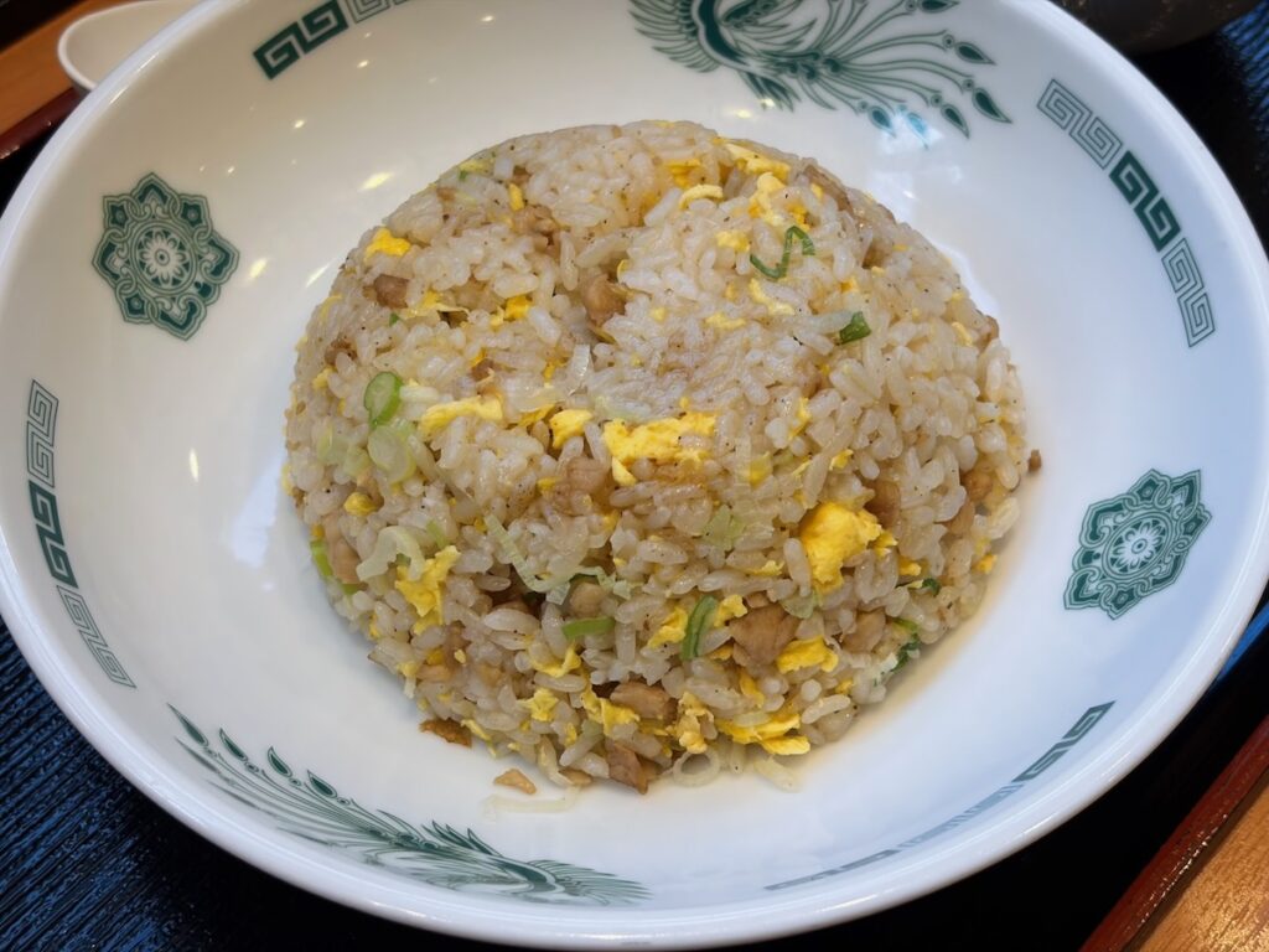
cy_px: 476
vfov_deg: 28.0
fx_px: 1906
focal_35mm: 52
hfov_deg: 36.8
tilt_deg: -55.0
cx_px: 634
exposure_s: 1/121
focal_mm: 5.96
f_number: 1.6
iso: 25
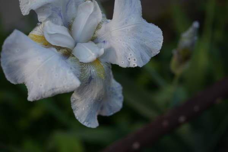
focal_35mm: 52
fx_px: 332
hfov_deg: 37.9
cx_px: 114
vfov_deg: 25.7
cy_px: 76
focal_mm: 35
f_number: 2.5
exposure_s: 1/100
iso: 200
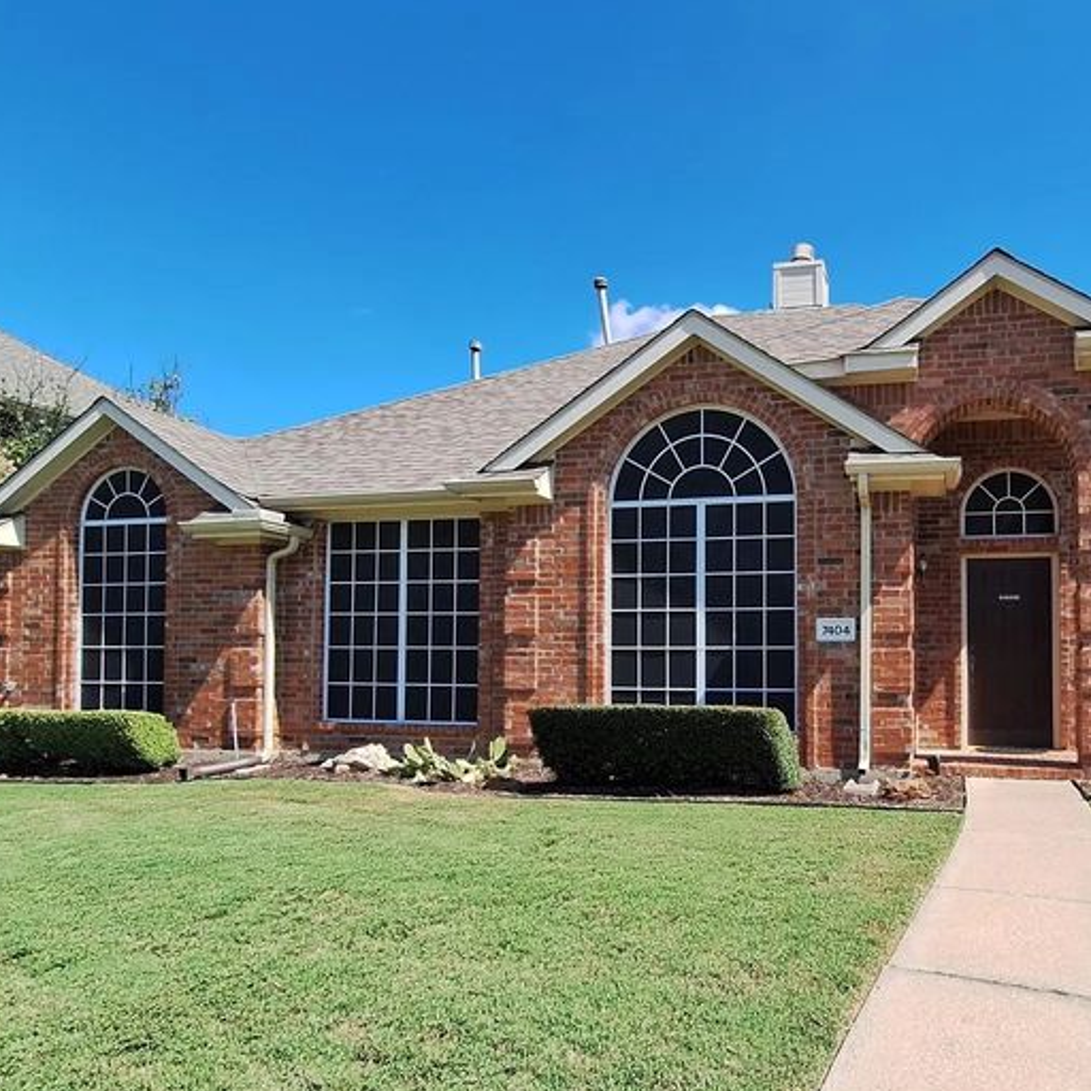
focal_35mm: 23
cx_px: 754
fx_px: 820
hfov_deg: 64.9
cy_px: 644
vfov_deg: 66.7
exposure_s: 1/1145
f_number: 2.2
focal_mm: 1.74
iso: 40
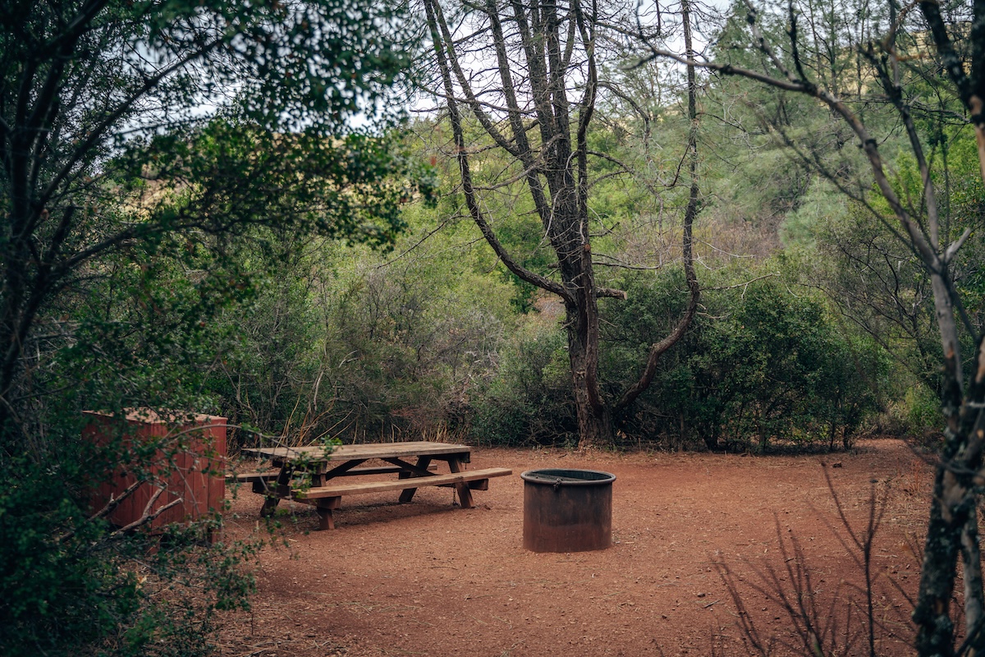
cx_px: 492
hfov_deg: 55.8
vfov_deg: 38.9
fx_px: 930
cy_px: 328
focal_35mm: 34
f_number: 2.8
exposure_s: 1/640
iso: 200
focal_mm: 34
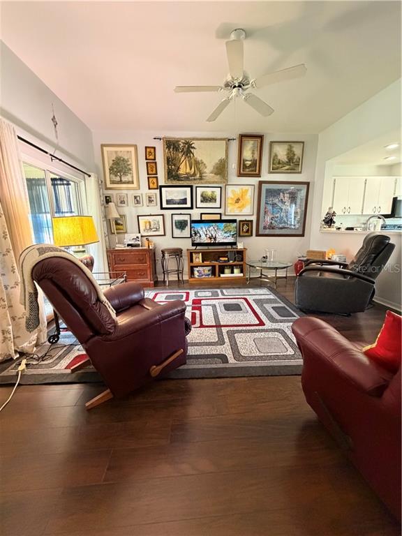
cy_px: 268
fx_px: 217
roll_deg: +0.6
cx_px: 201
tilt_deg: -10.6
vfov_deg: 102.1
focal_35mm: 14
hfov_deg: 85.7
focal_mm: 2.22
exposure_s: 1/60
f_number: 2.2
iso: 800
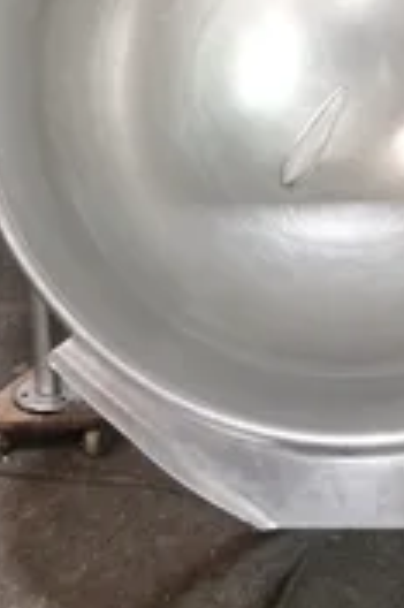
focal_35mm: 75
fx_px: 1265
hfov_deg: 17.9
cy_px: 93
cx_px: 354
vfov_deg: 26.3
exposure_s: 1/40
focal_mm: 12.25
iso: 1000
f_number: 3.5
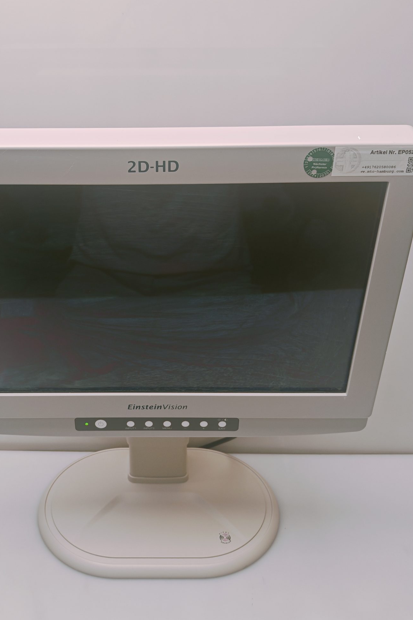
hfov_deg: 35.7
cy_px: 310
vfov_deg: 51.9
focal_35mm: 37
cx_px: 151
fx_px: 637
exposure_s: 1/100
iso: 64
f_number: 2
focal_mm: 6.83
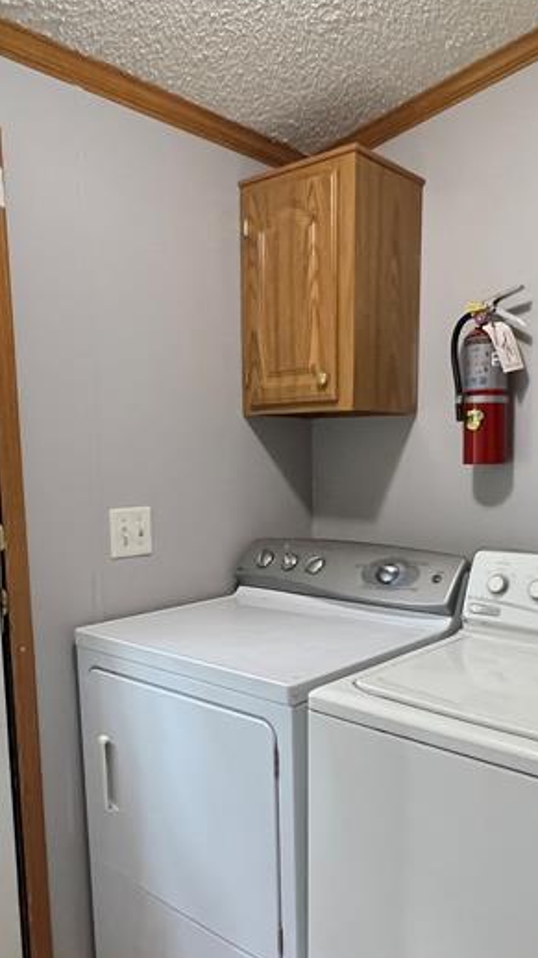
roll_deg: -1.0
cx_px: 296
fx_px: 711
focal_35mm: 28
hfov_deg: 41.4
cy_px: 566
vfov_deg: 67.4
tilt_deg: -9.4
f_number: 1.8
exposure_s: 1/120
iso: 250
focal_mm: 1.57
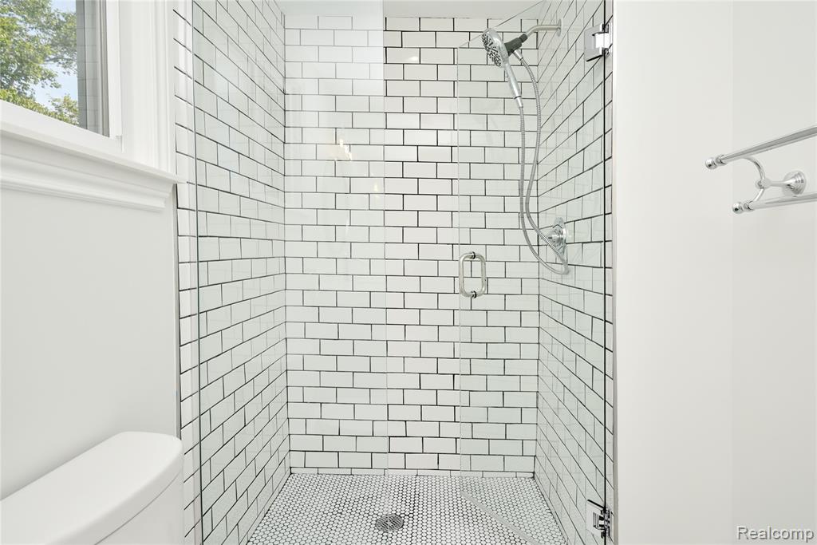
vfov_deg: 70.5
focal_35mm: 17
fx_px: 386
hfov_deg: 93.3
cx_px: 408
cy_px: 272
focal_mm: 17
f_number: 10
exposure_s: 1/60
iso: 125
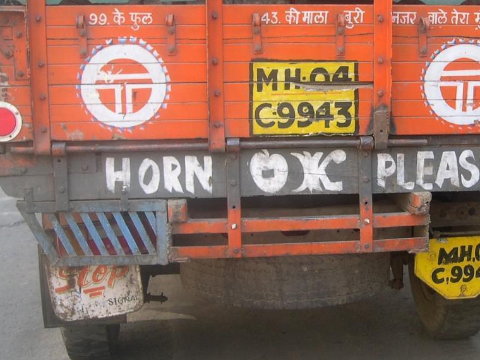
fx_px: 887
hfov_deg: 30.0
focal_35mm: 64
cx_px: 330
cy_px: 120
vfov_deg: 22.8
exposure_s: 1/123
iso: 100
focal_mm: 8
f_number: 2.8
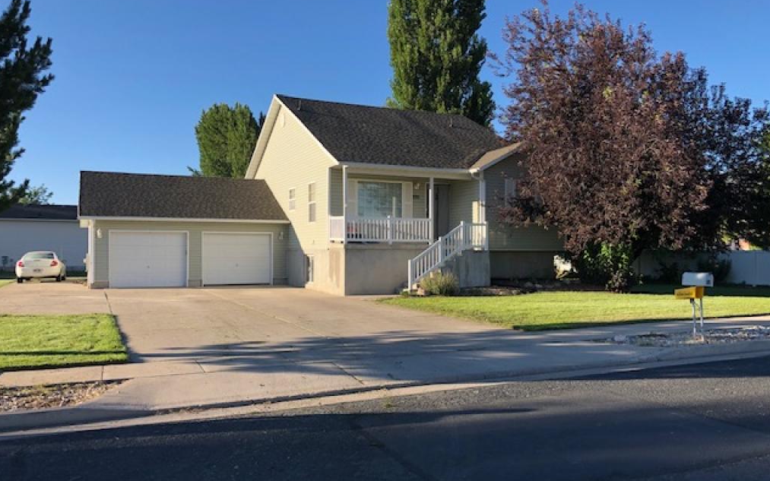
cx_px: 386
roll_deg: +0.1
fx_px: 630
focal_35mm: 30
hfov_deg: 62.9
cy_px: 244
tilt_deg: +0.9
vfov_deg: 41.8
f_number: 1.8
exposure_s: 1/727
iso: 20
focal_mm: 4
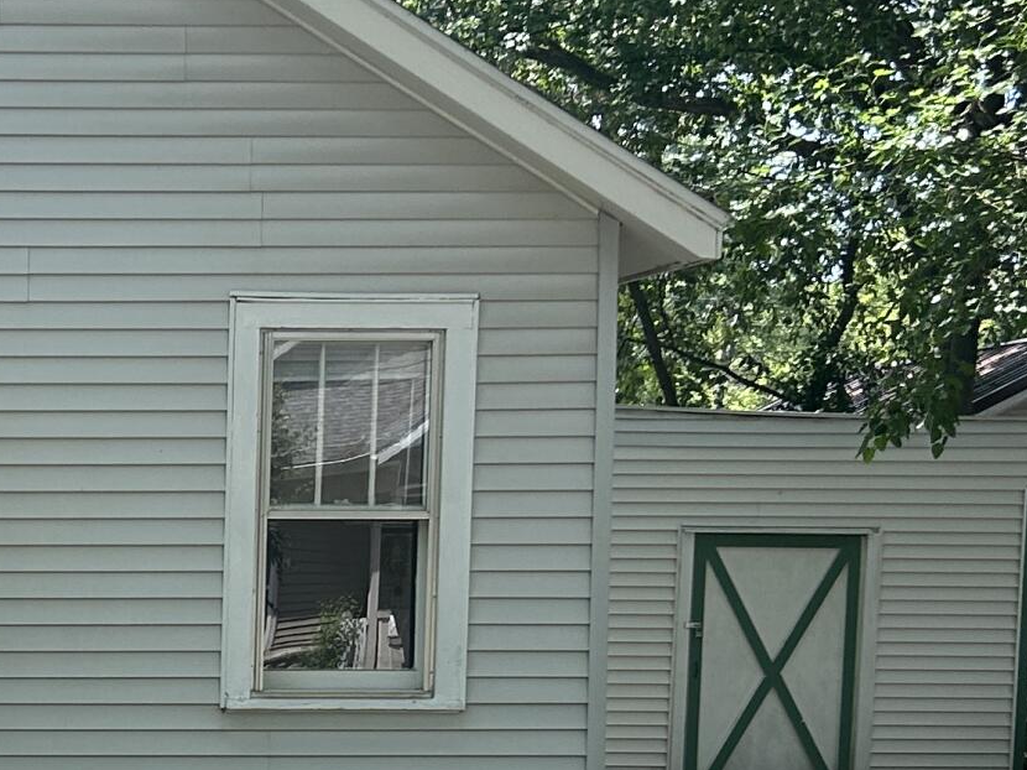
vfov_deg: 15.3
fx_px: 2788
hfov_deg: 19.6
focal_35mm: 94
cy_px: 832
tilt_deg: -5.5
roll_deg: -0.7
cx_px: -219
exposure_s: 1/803
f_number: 1.5
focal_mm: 5.7
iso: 50
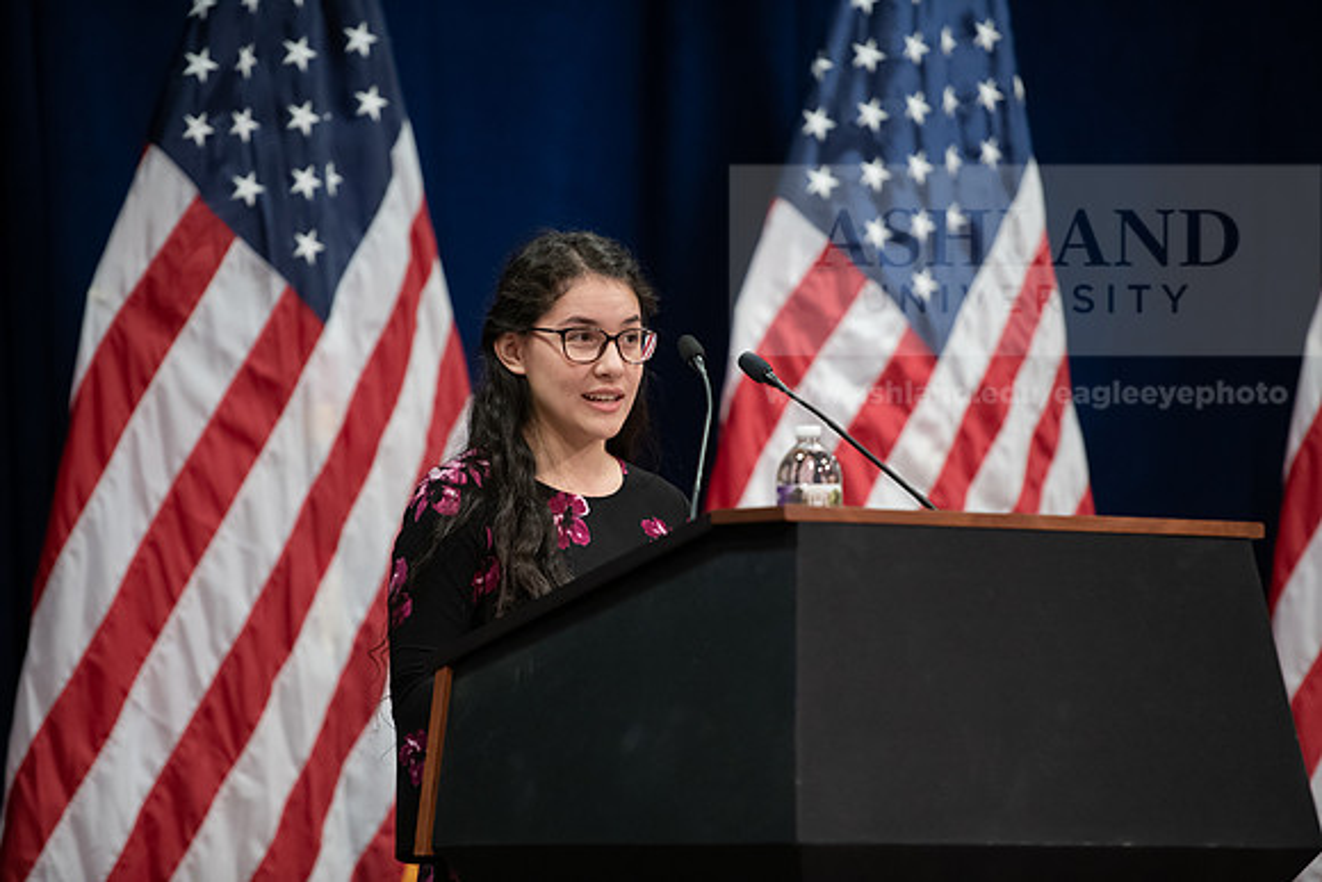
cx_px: 661
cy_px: 441
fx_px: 6979
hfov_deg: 10.8
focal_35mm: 190
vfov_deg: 7.2
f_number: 2.8
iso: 2000
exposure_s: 1/200
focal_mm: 190
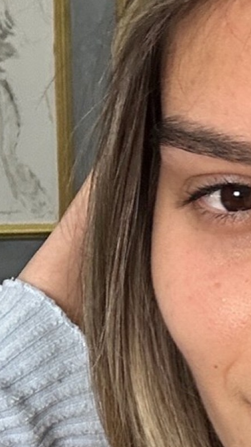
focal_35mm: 127
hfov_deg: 9.4
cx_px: 329
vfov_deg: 16.7
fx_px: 1503
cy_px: 373
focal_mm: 2.69
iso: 80
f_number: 1.9
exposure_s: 1/50
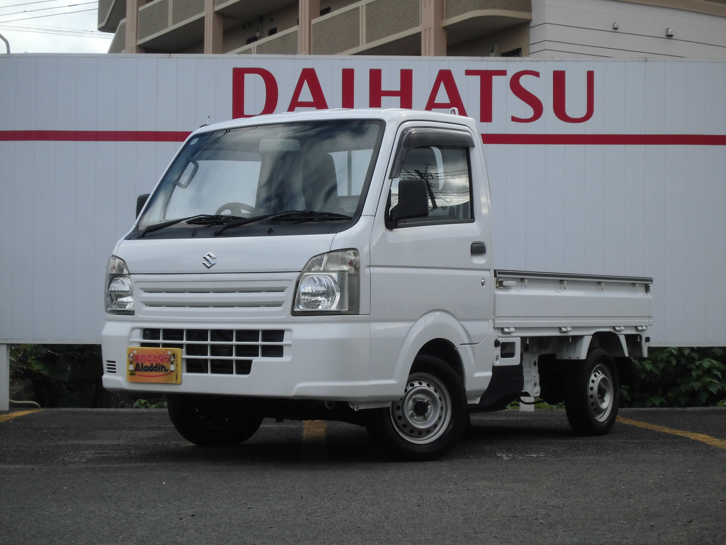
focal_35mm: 73
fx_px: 1531
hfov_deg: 26.7
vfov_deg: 20.2
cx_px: 363
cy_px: 272
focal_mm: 13
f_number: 4.4
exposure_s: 1/500
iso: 100
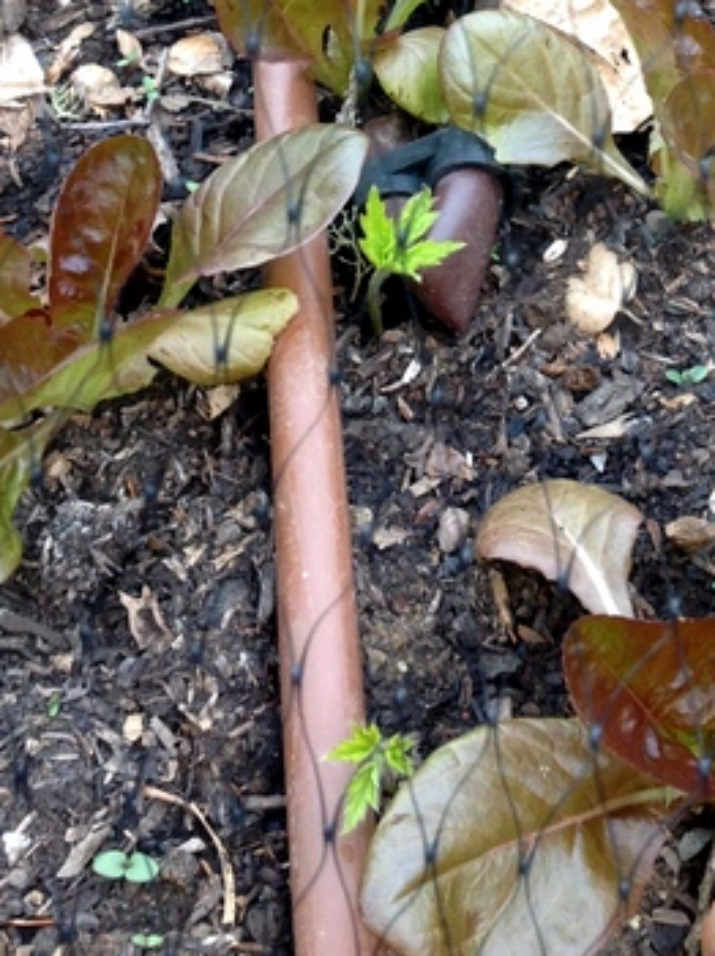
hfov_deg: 18.3
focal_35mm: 80
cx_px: 557
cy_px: 0
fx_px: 2206
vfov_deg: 23.4
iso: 50
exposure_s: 1/20
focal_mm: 4.28
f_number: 2.4
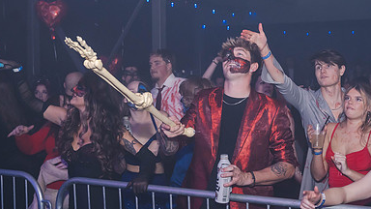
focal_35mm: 59
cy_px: 101
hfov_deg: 35.1
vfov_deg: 20.4
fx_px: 580
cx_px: 243
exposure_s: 1/250
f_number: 4.5
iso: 4000
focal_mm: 36
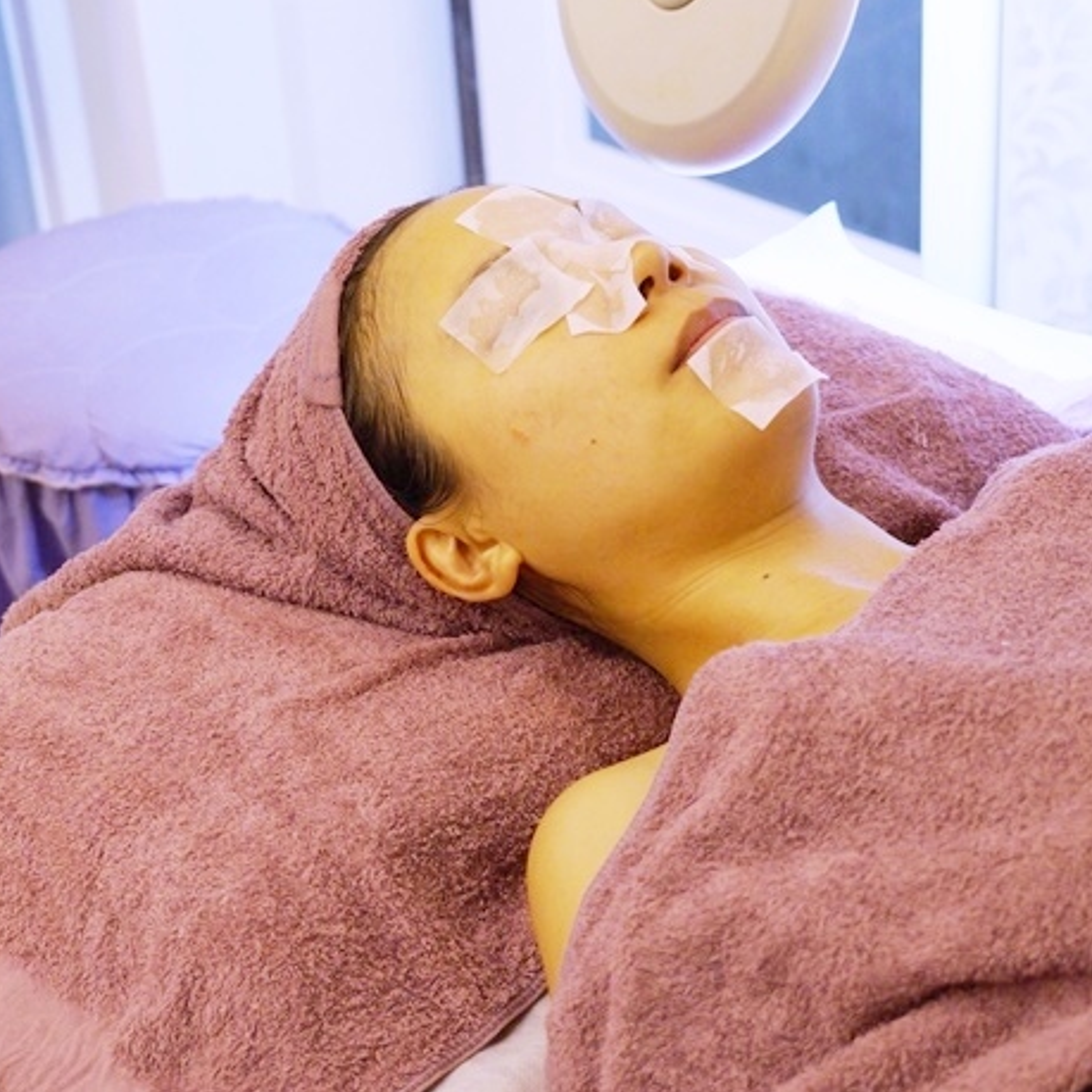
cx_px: 540
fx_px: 2775
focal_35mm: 78
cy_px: 512
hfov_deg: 22.3
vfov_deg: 22.3
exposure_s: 1/60
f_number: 4.5
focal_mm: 35
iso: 640
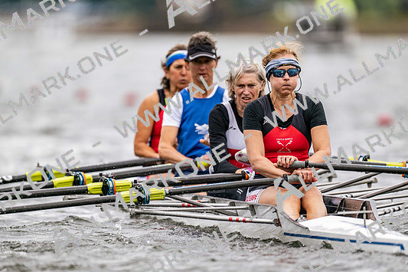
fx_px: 7398
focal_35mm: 653
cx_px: 208
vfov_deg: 2.1
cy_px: 141
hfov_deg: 3.2
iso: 500
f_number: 4
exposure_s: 1/2500
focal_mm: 600
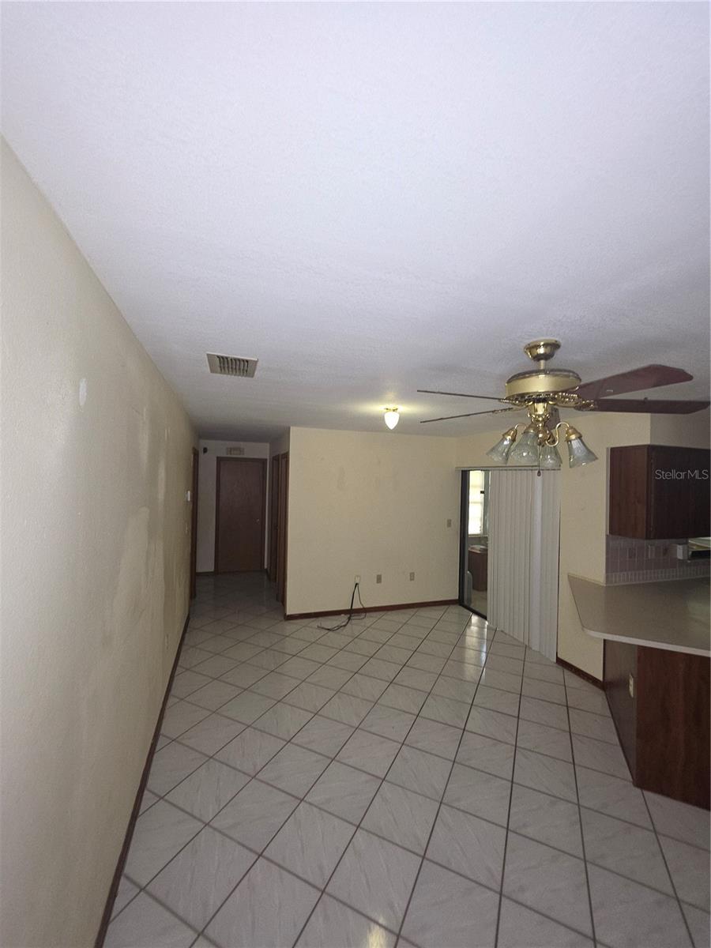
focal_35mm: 13
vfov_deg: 106.2
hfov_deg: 89.9
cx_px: 356
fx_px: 356
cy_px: 474
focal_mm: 2.2
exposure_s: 1/60
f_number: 1.9
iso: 100
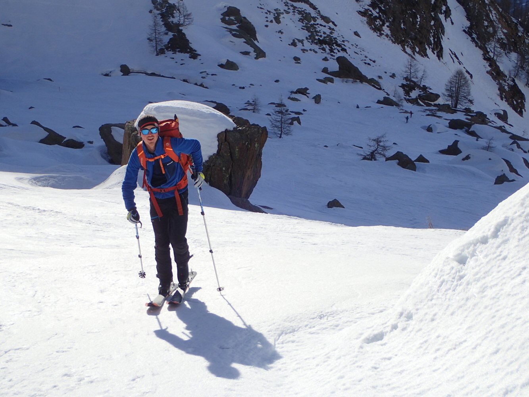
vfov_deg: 27.5
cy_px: 198
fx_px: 810
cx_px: 264
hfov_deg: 36.2
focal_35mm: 53
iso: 100
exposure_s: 1/800
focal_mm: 9.61
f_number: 4.5
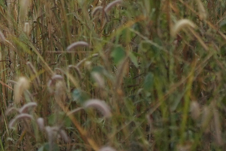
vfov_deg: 2.9
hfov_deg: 4.2
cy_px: 24
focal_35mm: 482
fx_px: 3026
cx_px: -336
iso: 320
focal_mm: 85
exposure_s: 1/8000
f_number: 1.6
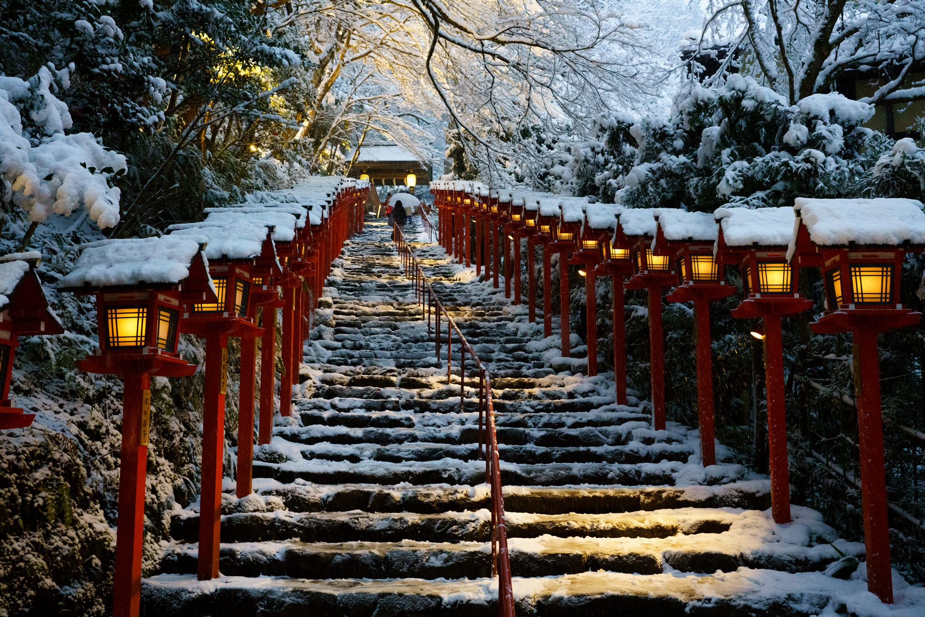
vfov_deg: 33.4
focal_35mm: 40
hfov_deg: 48.5
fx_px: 1028
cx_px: 462
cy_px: 308
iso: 8000
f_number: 6.3
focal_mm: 40
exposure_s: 1/60
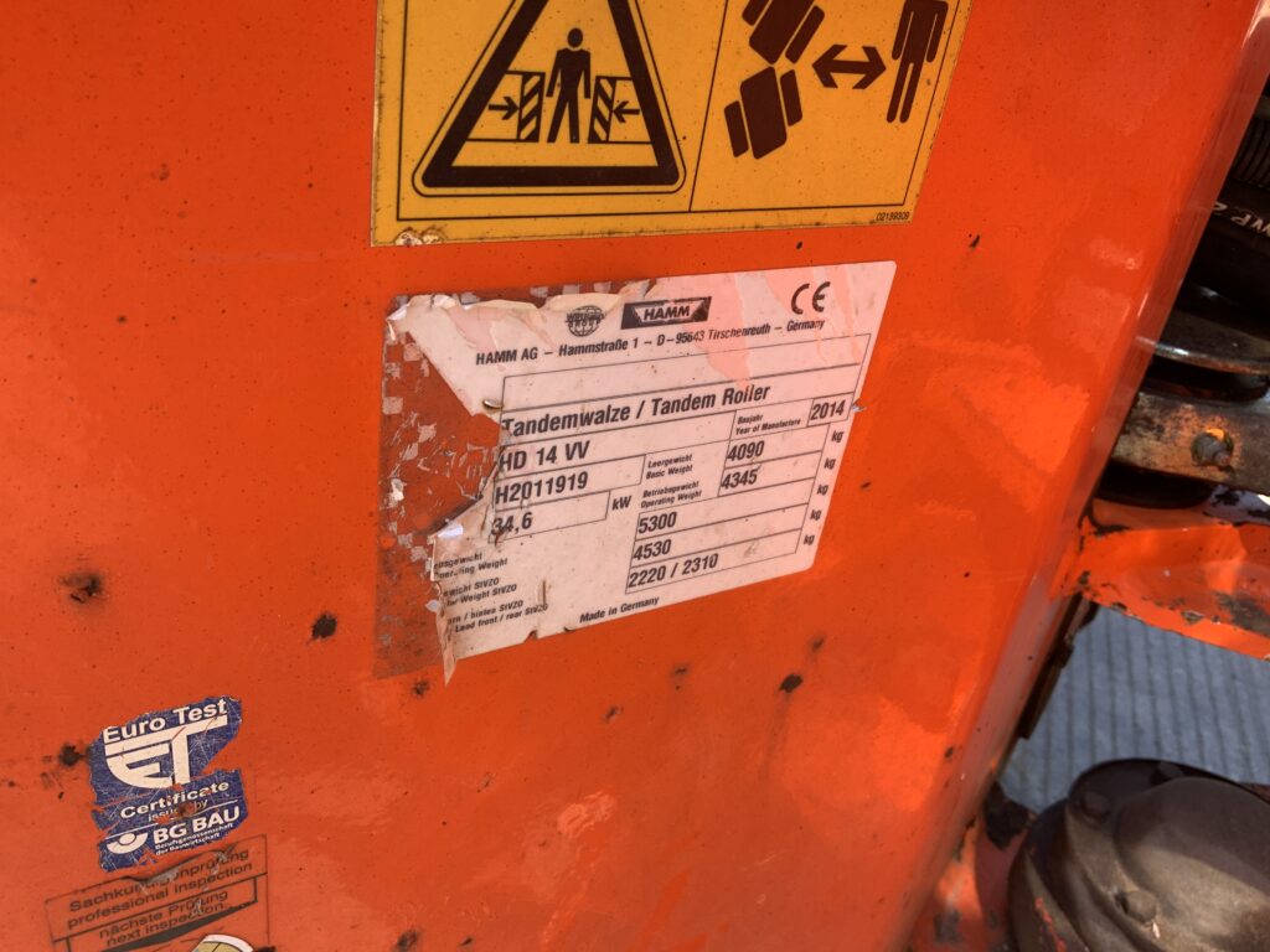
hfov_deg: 61.7
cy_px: 476
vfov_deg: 48.2
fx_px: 1064
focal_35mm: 29
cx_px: 635
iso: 16
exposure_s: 1/389
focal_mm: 3
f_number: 1.8
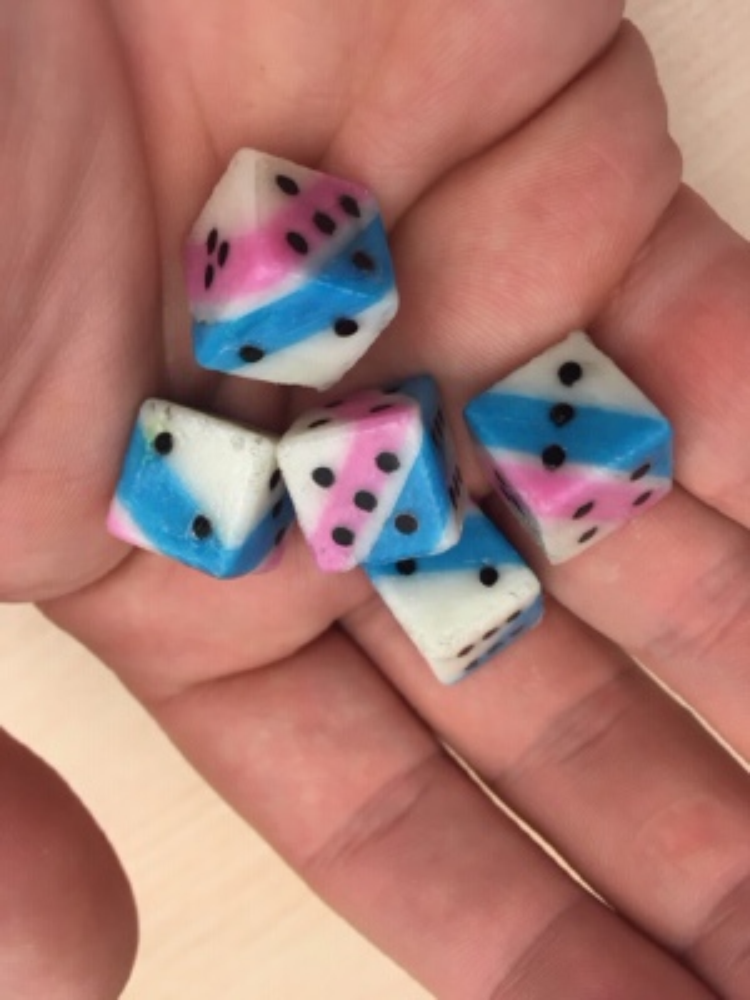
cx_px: 375
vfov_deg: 61.7
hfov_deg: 48.2
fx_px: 838
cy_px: 500
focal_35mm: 29
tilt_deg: -62.6
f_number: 2.2
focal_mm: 4.15
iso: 50
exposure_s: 1/30
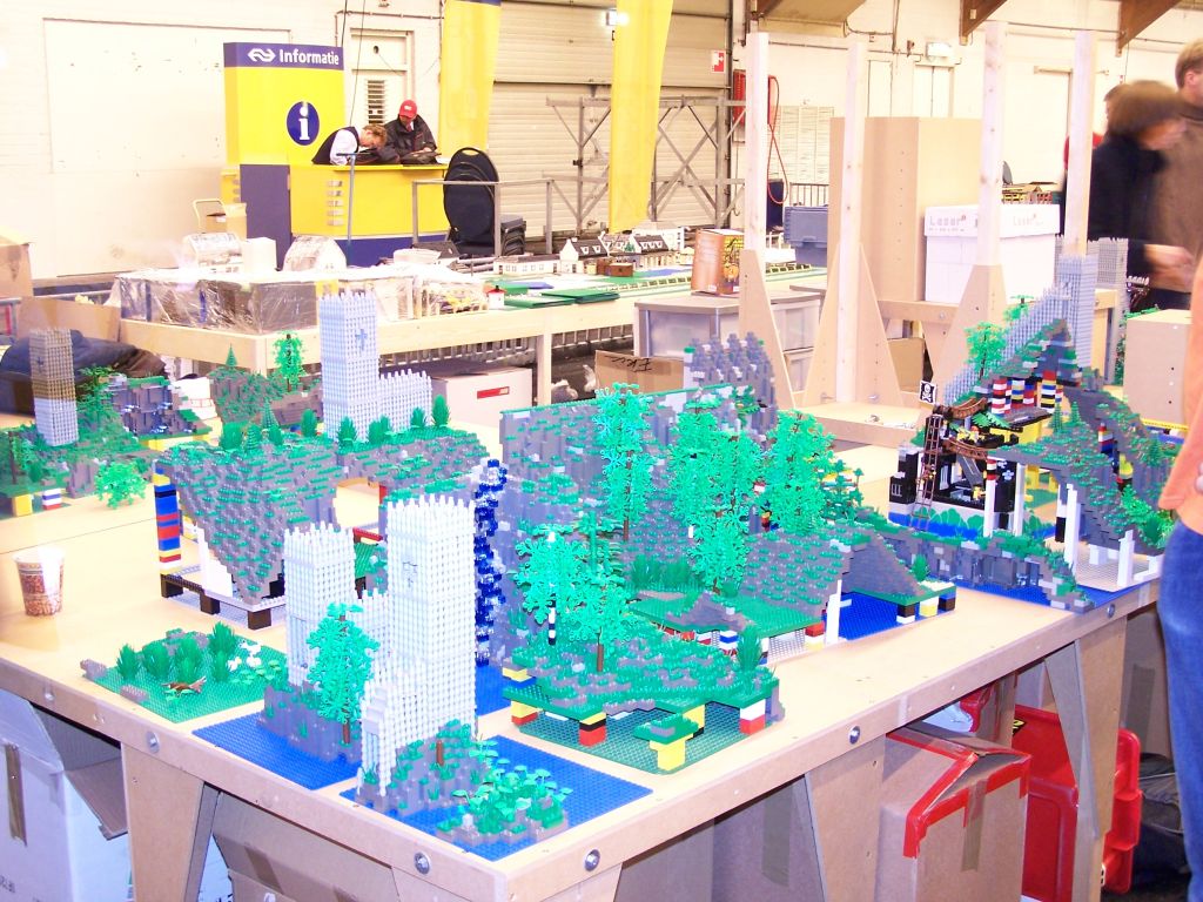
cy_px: 451
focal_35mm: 51
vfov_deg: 28.6
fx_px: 1772
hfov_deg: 37.5
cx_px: 602
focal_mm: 8.5
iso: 140
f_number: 3
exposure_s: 1/3
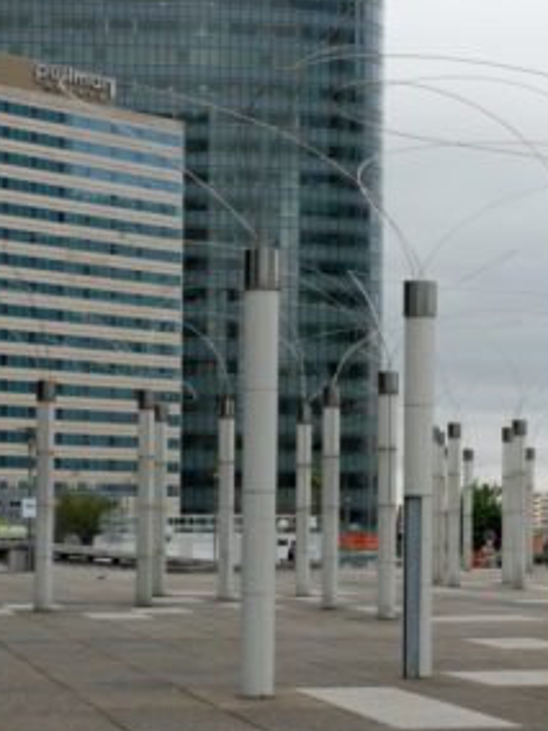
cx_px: 527
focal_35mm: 117
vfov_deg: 16.8
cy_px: 413
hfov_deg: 12.5
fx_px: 2470
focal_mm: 46
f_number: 18
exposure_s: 1/40
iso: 500
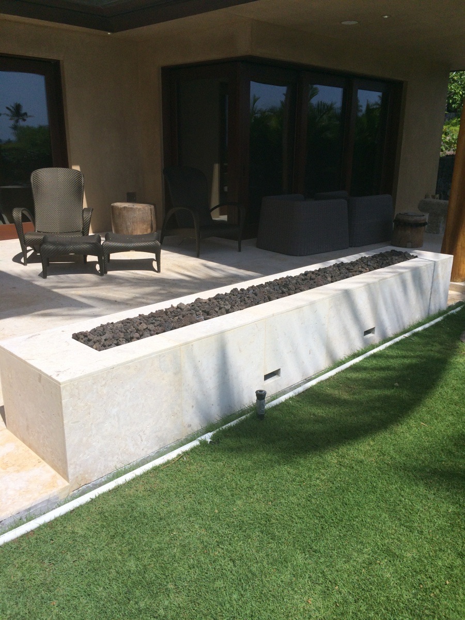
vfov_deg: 60.0
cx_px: 232
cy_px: 310
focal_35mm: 30
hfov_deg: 46.8
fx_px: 537
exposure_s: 1/4566
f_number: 2.2
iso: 50
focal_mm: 4.12
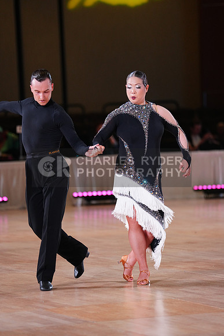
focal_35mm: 200
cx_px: 112
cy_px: 168
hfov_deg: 6.9
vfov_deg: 10.3
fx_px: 1865
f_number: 2.8
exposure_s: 1/400
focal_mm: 200
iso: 2000
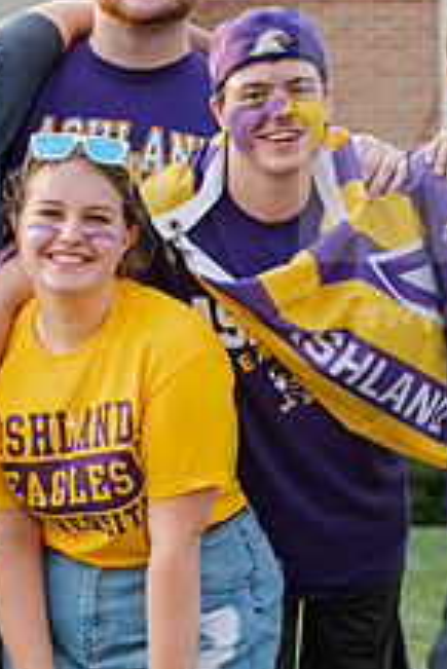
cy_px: 378
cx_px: 207
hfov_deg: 7.4
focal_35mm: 187
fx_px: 3477
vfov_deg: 11.0
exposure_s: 1/320
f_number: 4.5
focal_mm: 70
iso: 400
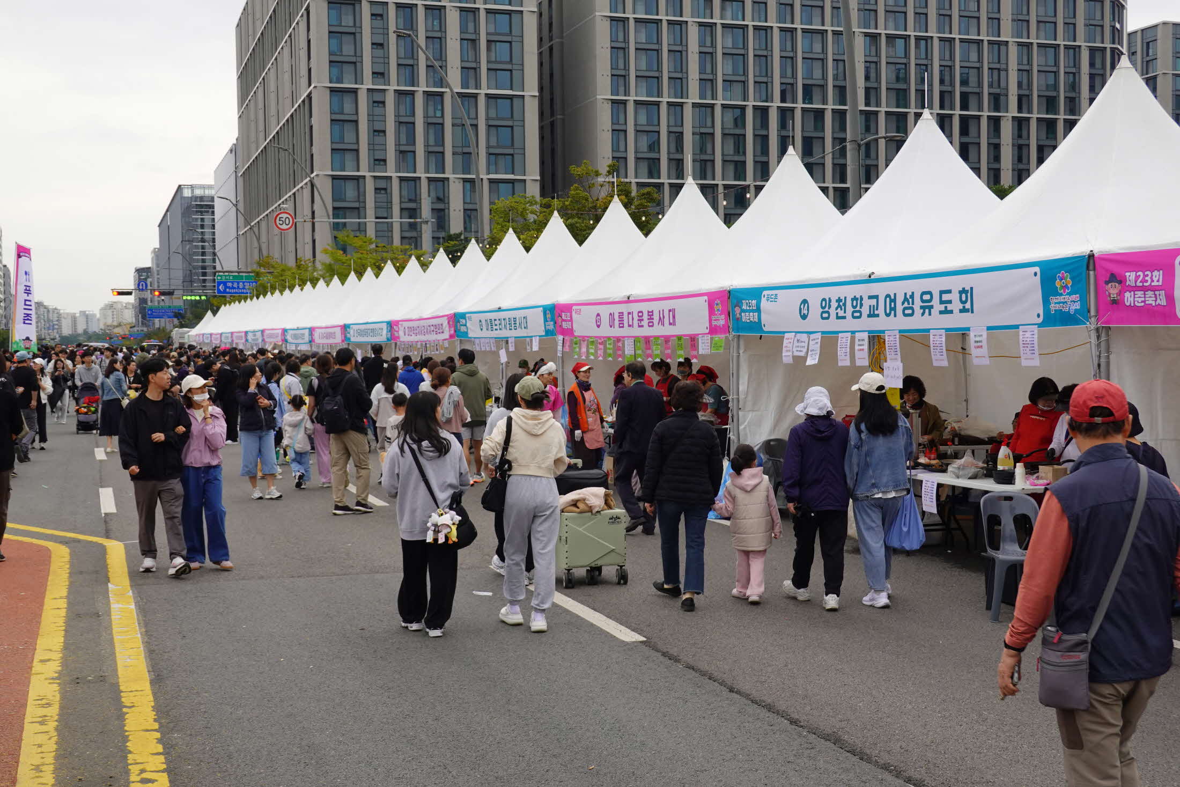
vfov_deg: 30.5
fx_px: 1442
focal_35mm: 44
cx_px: 590
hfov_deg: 44.5
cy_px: 394
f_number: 4.5
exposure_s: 1/200
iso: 100
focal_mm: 16.21
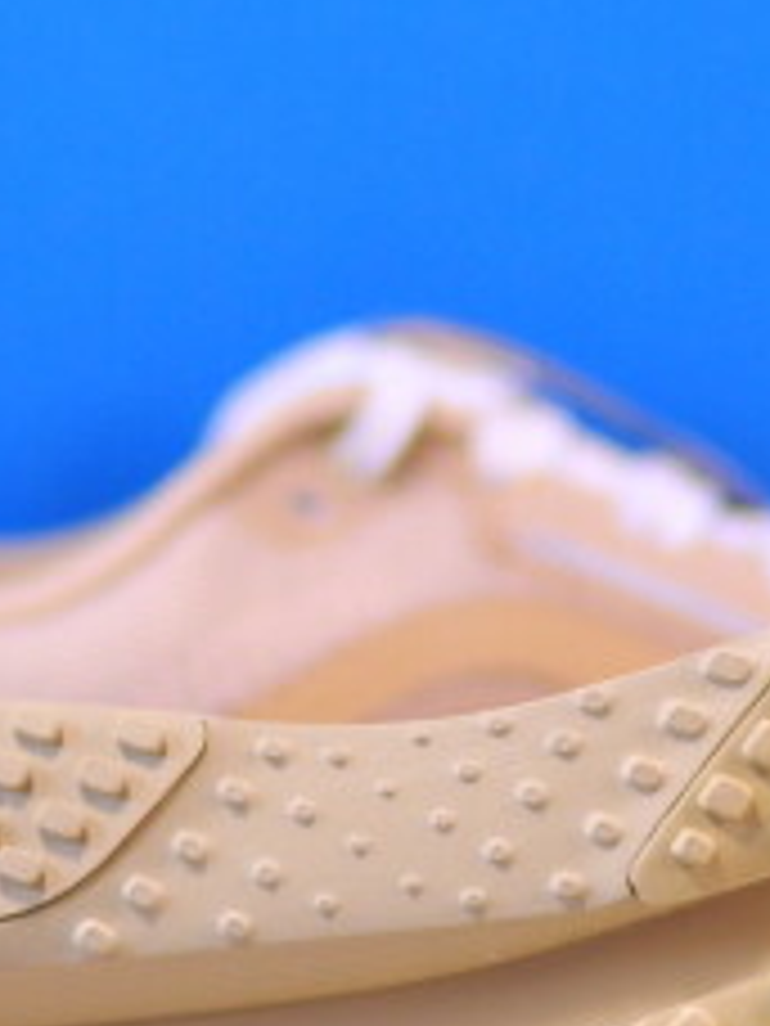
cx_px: 603
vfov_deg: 7.8
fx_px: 7504
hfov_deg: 5.9
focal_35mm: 253
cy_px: 547
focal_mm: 50
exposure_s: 1/320
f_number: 2
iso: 250
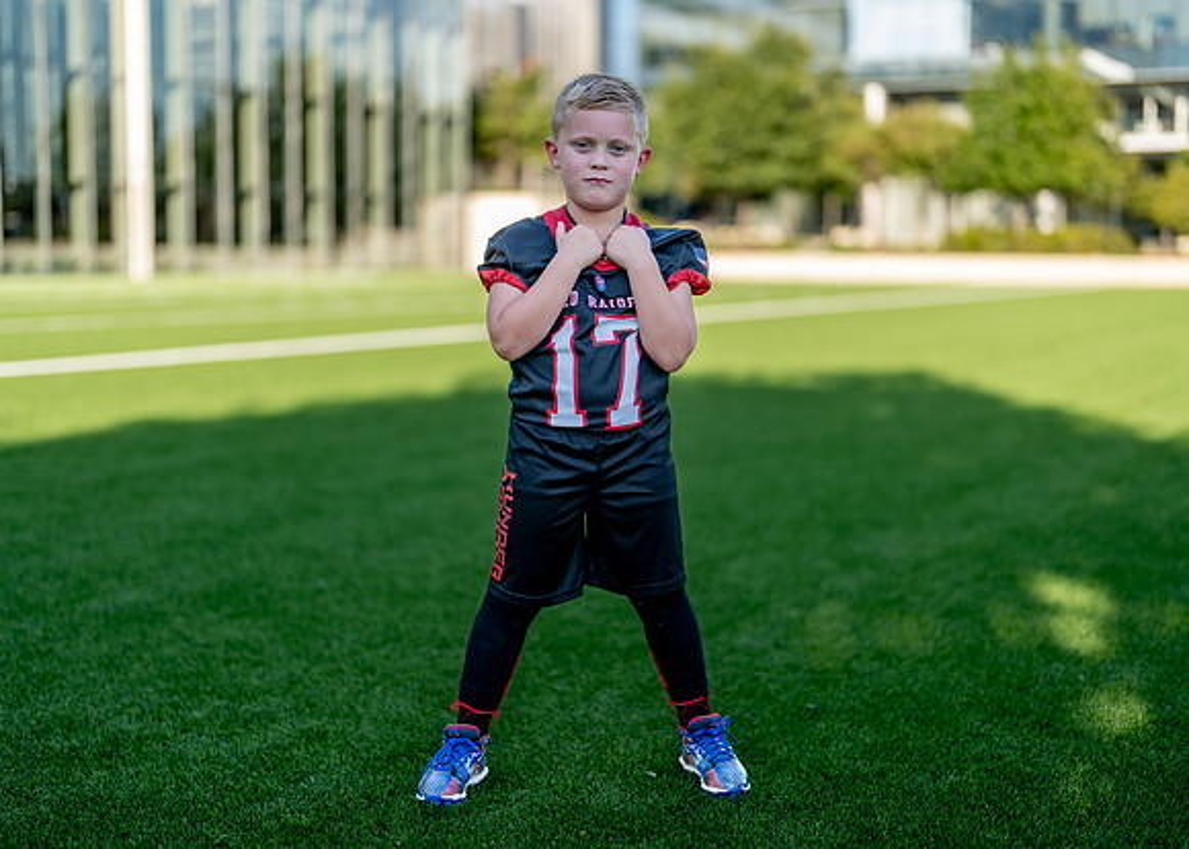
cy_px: 424
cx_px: 594
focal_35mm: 52
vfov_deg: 27.0
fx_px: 1769
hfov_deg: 37.2
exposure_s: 1/1600
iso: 100
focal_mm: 50
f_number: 1.2
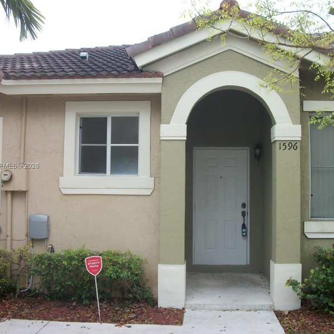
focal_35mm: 38
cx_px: 174
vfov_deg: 43.9
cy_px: 166
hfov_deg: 43.8
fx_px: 415
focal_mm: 5.7
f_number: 8.8
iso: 80
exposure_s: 1/50
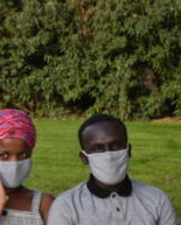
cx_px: -22
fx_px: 681
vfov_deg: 18.8
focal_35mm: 102
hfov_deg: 14.7
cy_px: 138
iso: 100
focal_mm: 28
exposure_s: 1/200
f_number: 5
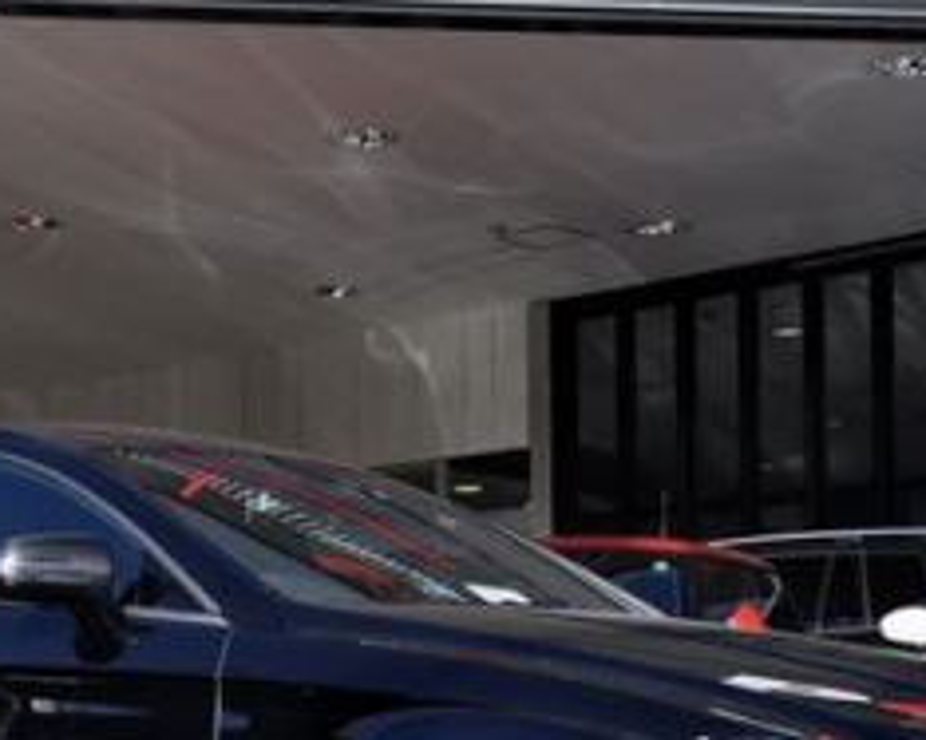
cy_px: 659
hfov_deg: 21.6
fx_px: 2416
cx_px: 285
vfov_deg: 17.2
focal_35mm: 88
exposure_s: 1/160
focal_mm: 25
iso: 200
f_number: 13
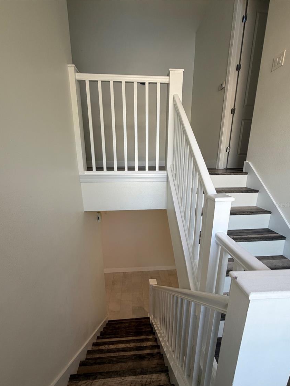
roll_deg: -0.1
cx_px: 143
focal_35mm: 15
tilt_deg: -15.7
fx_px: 168
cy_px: 205
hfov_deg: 81.7
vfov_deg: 98.0
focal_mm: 2.22
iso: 160
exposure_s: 1/120
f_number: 2.2
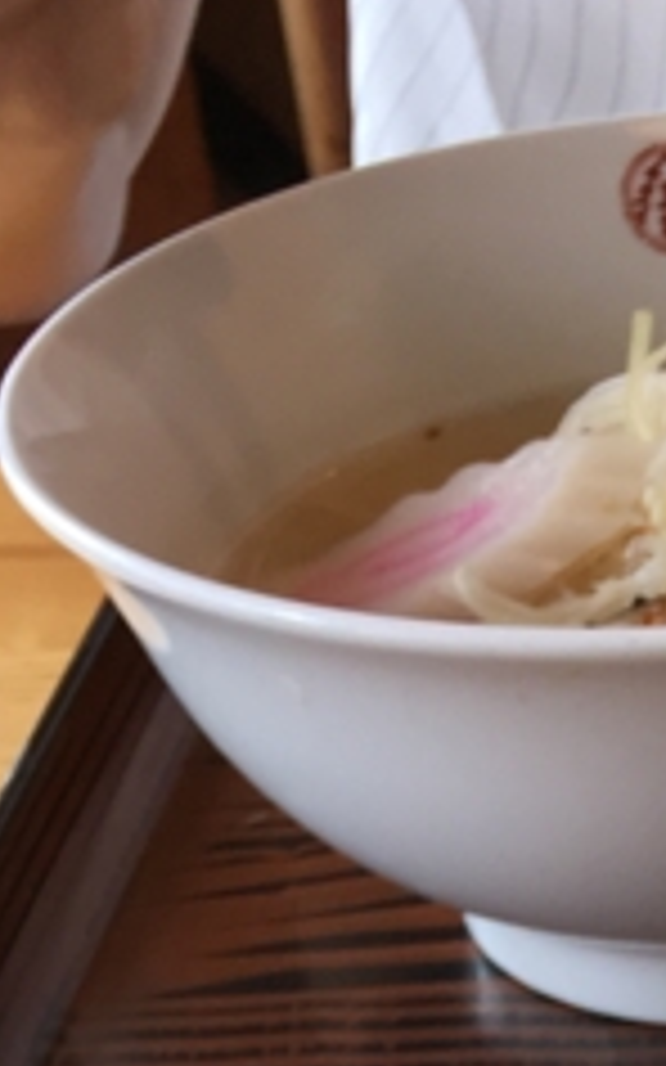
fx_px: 3865
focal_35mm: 133
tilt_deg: -43.8
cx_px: 1202
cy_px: 2190
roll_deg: +4.2
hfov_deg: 9.4
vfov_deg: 13.3
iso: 25
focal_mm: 4.15
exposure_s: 1/60
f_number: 2.2
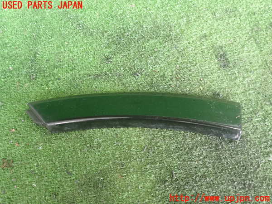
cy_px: 102
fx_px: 236
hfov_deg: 60.0
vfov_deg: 46.8
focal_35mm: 30
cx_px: 136
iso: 400
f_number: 2.3
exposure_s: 1/30
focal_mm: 5.4
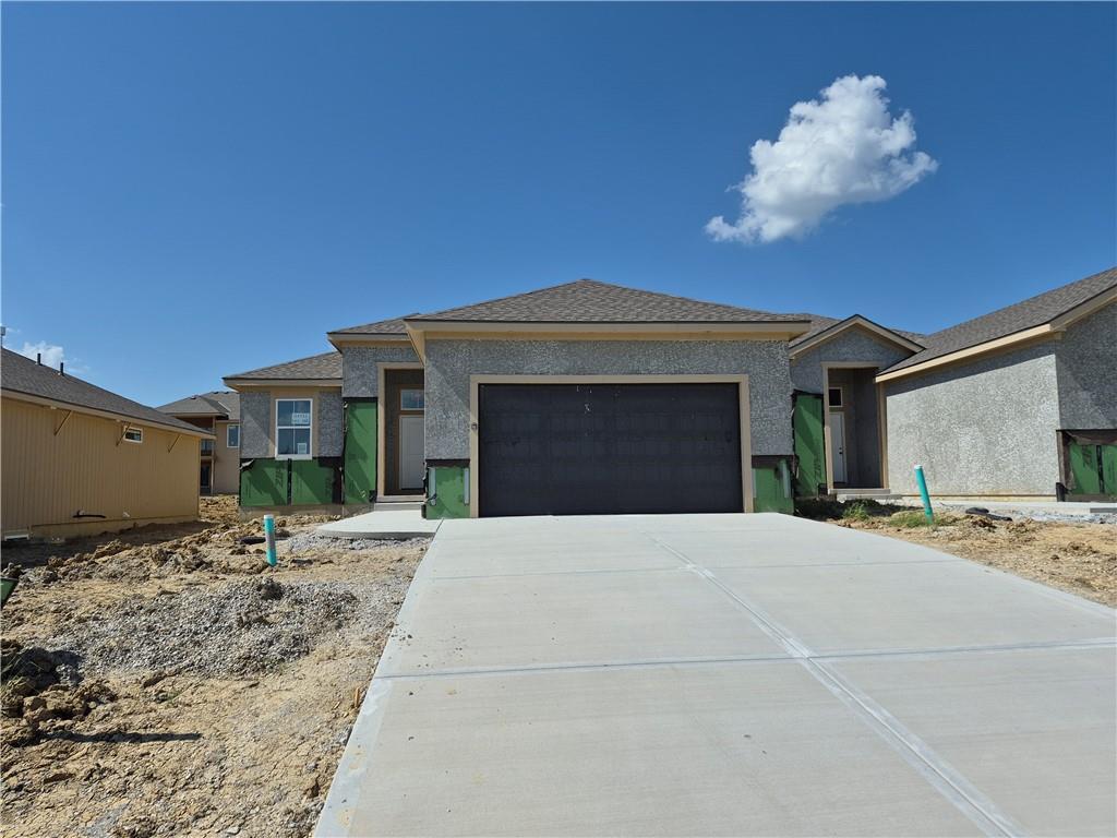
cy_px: 419
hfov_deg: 73.9
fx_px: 742
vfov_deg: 58.9
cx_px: 558
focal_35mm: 23
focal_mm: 5.4
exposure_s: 1/7696
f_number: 1.8
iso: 64
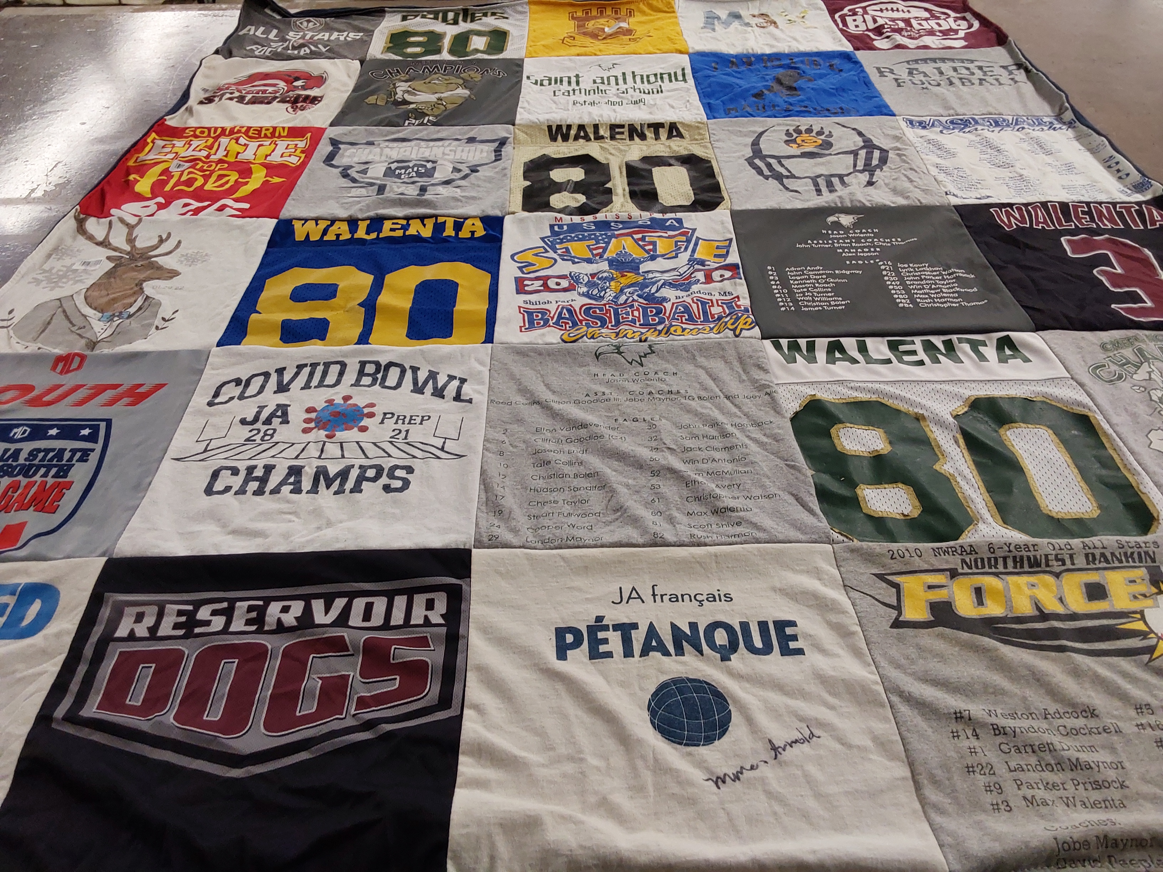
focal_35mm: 28
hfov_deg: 63.4
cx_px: 582
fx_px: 941
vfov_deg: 49.7
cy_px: 436
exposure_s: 1/60
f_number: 1.9
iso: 80
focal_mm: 2.91
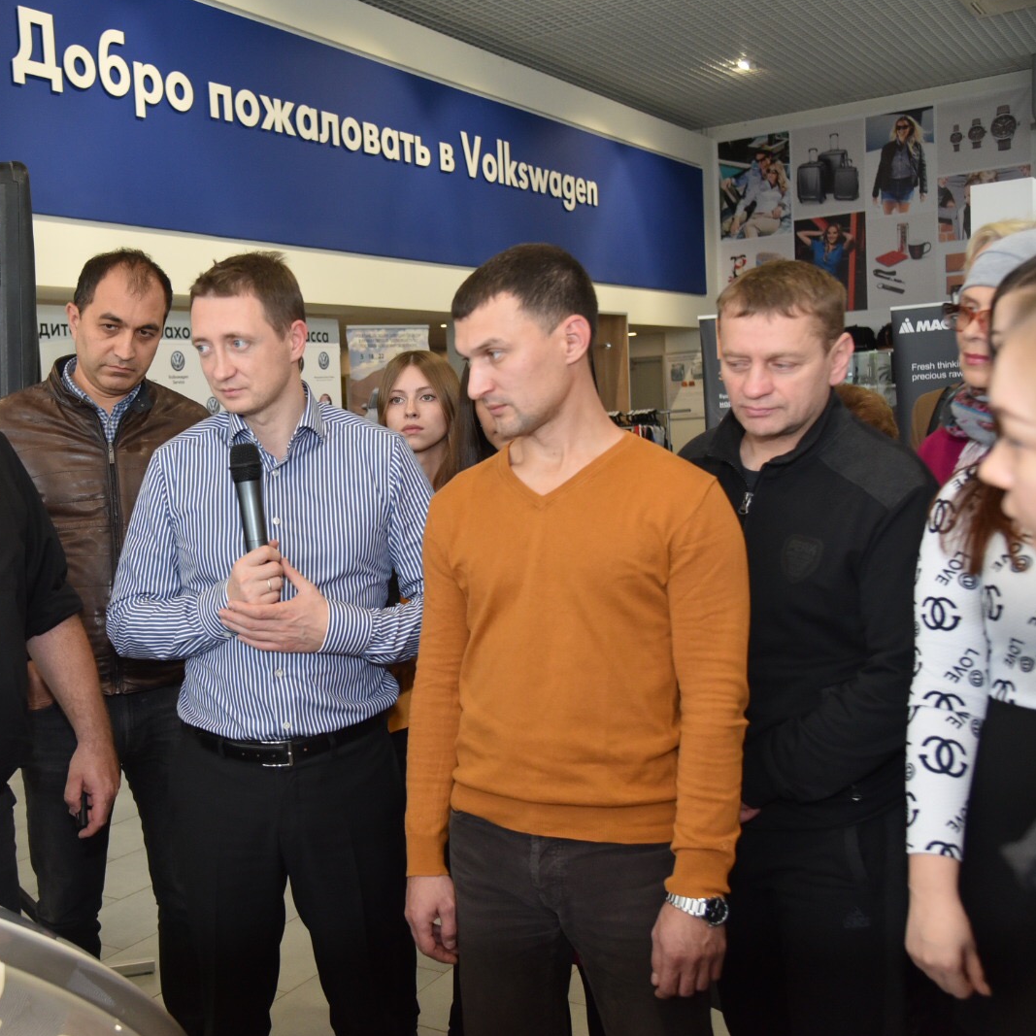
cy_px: 514
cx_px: 290
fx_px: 1354
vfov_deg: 41.9
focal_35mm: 40
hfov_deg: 40.9
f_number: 4
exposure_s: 1/320
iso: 1600
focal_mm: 31
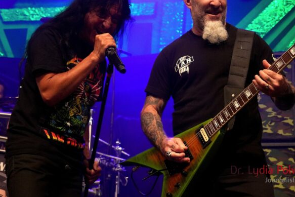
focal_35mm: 83
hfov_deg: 24.4
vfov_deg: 16.5
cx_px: 174
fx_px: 680
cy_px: 89
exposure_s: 1/160
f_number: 4.5
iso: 6400
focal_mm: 42
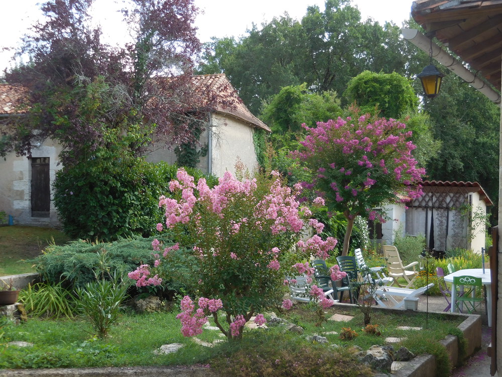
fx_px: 653
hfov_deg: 42.1
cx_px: 251
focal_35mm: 45
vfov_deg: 32.2
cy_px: 188
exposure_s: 1/200
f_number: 4.2
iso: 125
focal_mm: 8.1
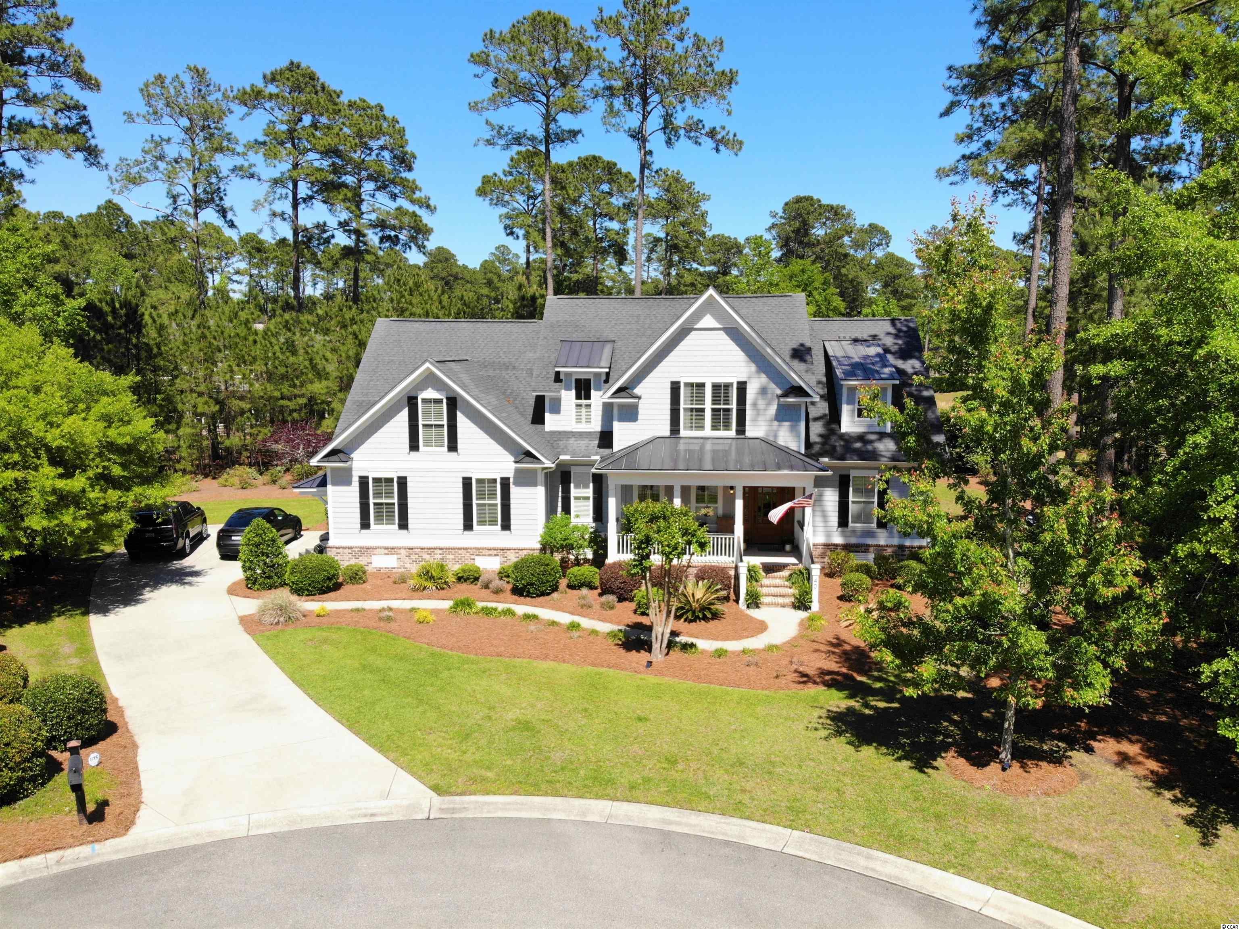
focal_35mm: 24
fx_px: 859
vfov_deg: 56.8
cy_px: 464
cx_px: 620
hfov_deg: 71.6
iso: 100
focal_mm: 4.5
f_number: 2.8
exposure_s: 1/690
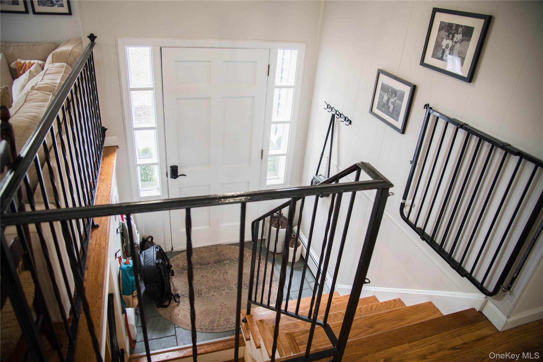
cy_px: 181
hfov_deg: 73.7
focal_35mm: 24
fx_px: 362
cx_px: 272
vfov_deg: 53.1
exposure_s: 1/30
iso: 200
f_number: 4
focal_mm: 24
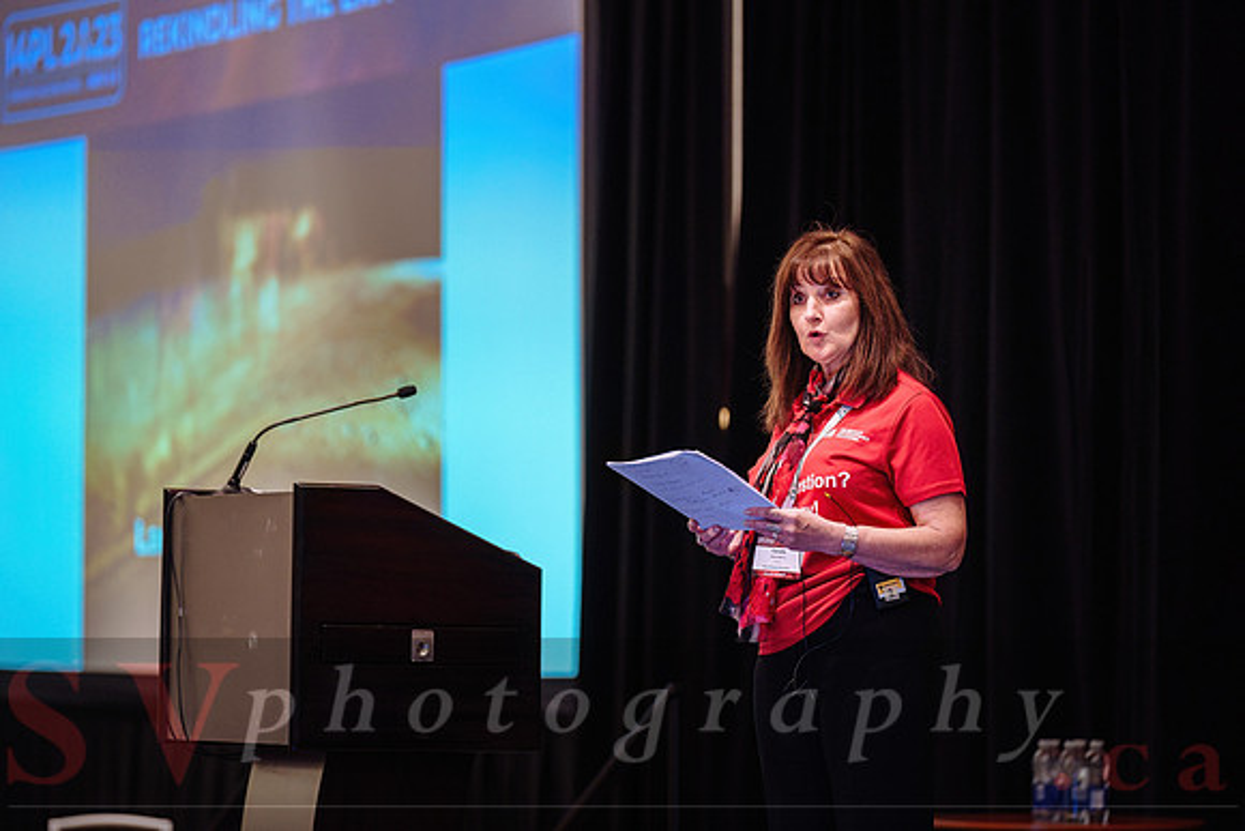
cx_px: 622
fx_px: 4670
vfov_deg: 10.2
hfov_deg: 15.2
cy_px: 416
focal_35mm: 135
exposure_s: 1/100
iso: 1600
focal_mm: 135
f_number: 2.8
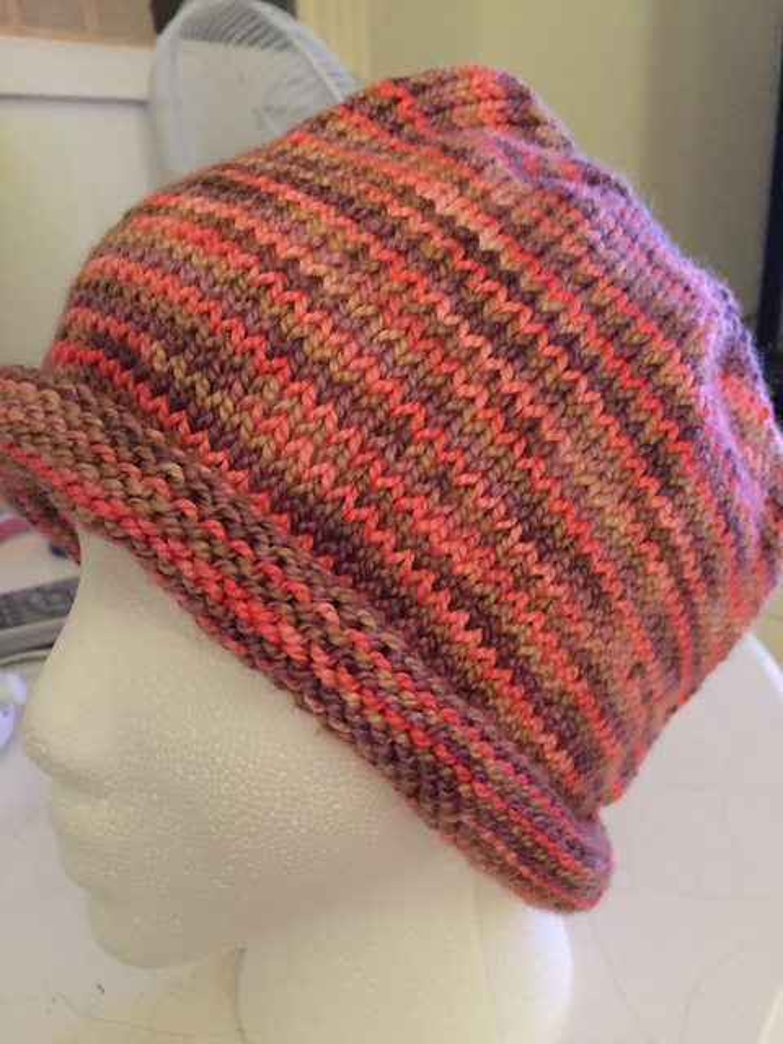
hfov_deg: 48.2
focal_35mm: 29
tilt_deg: -20.1
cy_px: 522
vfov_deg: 61.7
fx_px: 875
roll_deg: +1.9
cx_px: 392
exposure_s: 1/15
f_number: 2.2
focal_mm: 4.15
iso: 500
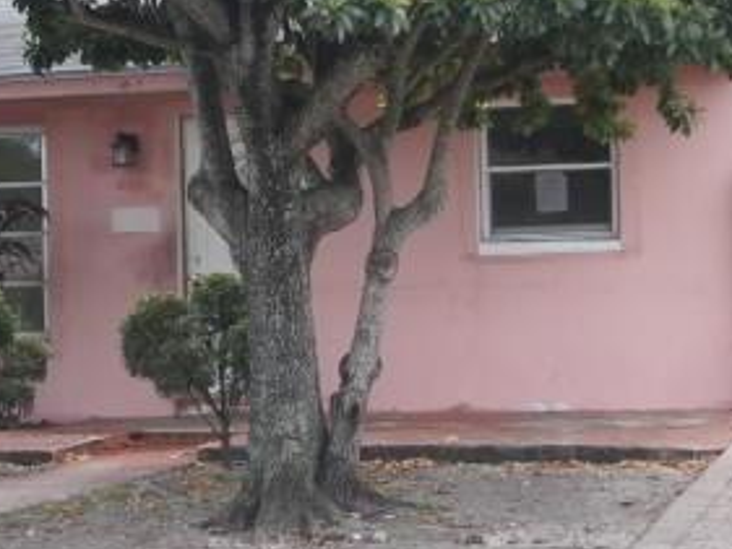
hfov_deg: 18.2
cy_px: 190
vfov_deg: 13.8
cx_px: 167
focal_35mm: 107
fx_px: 2264
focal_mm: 8.3
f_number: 3.4
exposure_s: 1/160
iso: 100
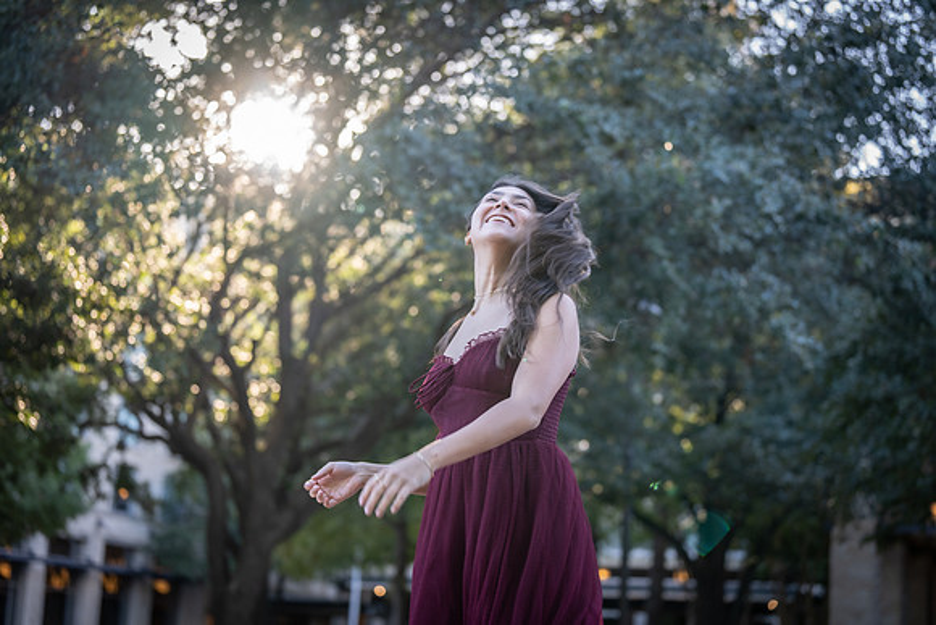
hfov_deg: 28.8
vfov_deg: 19.5
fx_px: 1820
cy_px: 312
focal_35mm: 70
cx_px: 468
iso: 320
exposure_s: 1/320
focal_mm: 70
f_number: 2.8
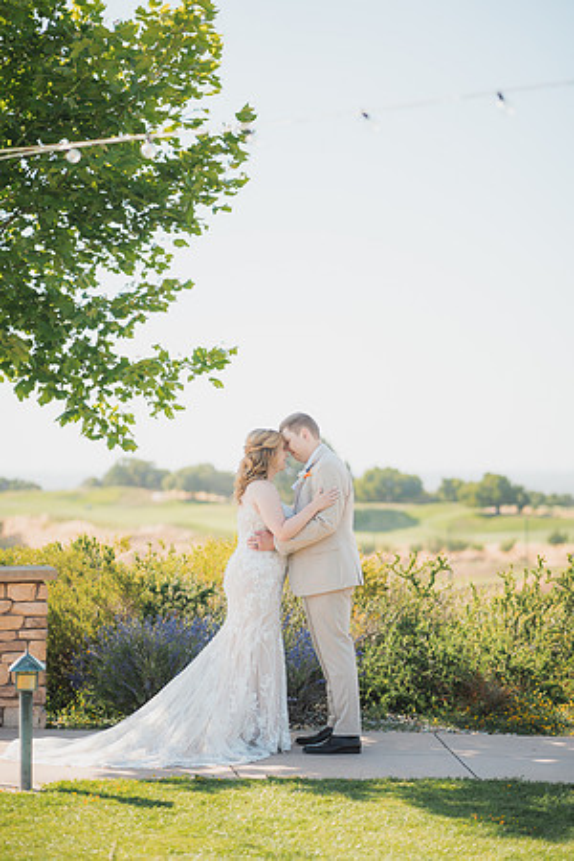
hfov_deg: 16.1
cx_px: 287
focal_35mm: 85
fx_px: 2033
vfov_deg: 23.9
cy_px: 430
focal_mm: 85
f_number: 1.8
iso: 125
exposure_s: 1/2000
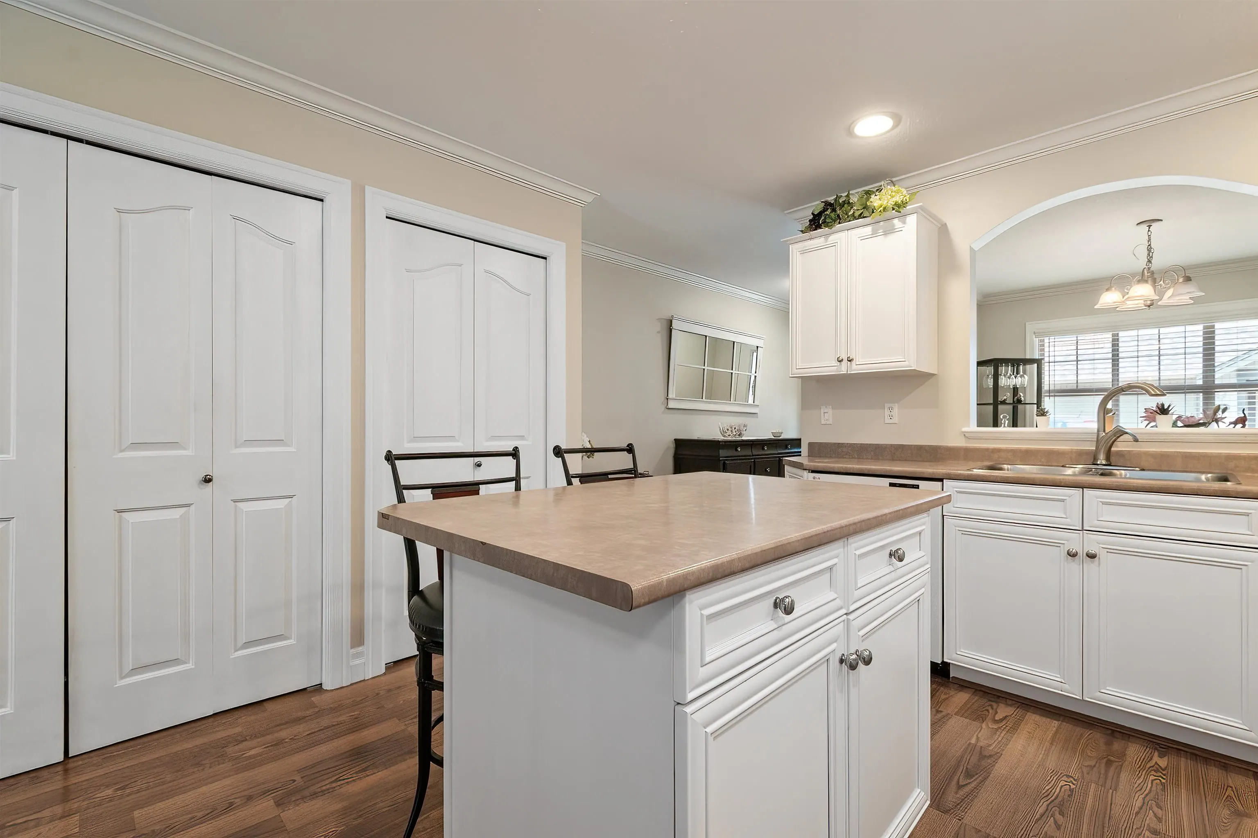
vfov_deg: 77.3
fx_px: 524
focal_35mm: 15
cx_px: 629
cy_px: 419
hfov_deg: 100.4
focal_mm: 10
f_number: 8
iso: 200
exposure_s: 1/25
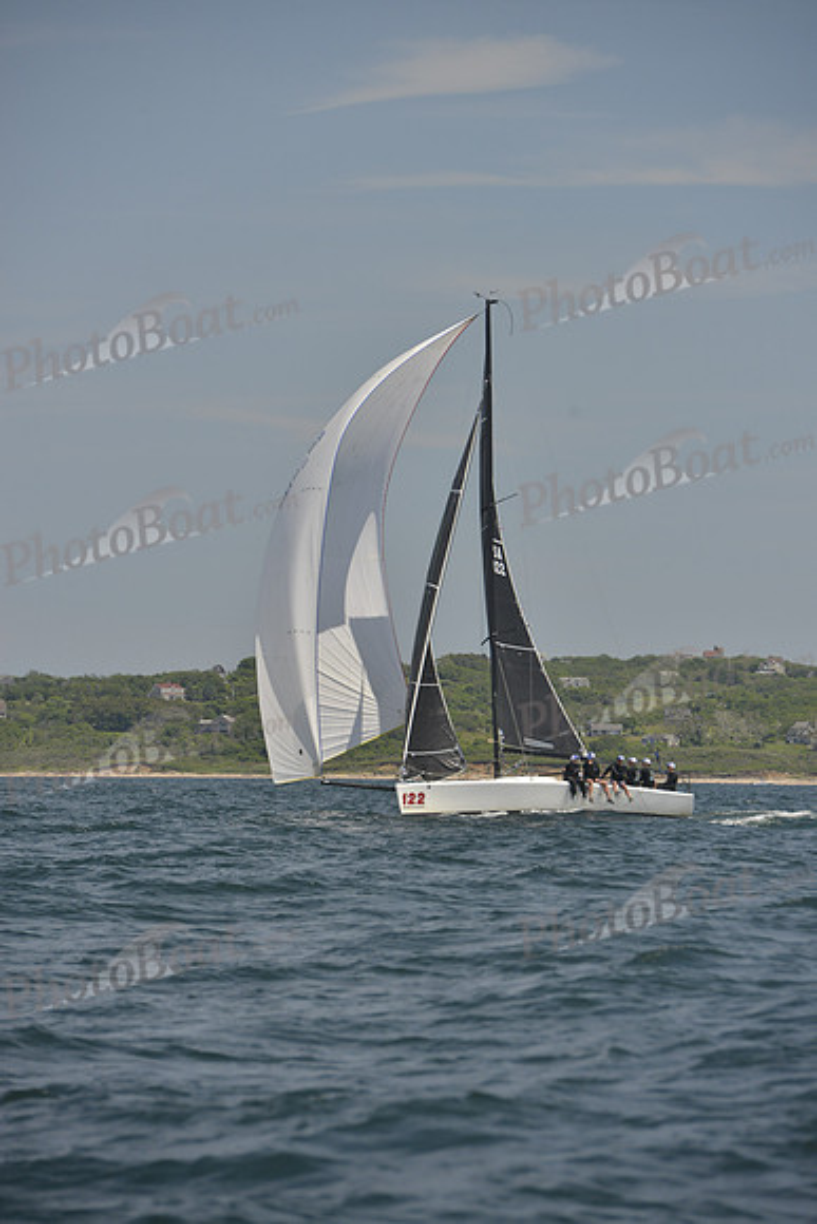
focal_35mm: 200
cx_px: 408
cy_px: 612
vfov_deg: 10.3
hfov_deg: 6.9
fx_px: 6804
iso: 400
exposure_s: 1/800
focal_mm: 200
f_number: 8
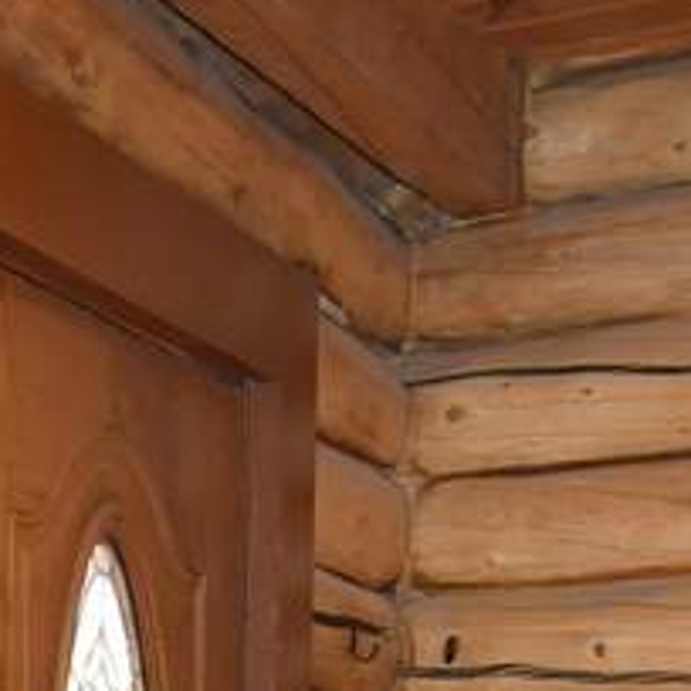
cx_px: -361
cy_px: 1385
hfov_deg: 12.2
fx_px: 3071
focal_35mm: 136
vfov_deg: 11.5
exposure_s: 1/100
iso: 800
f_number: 5
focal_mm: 34
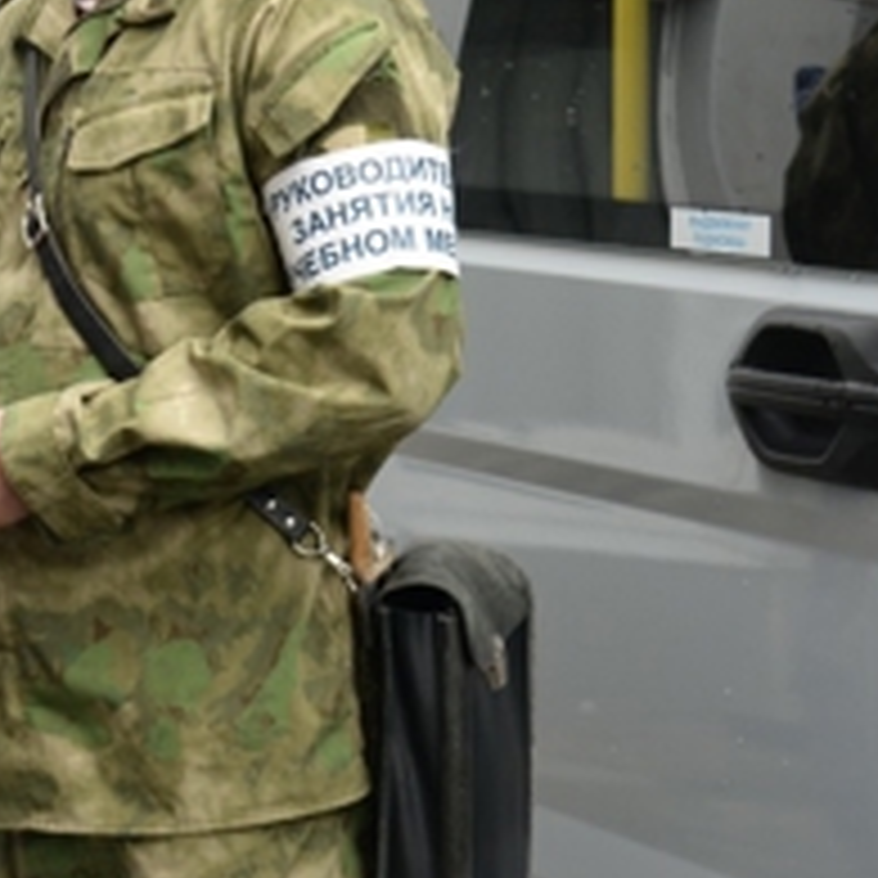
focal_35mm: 144
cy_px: -5
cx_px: -34
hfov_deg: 12.0
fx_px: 4132
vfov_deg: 12.0
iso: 640
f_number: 4
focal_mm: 44
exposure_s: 1/400
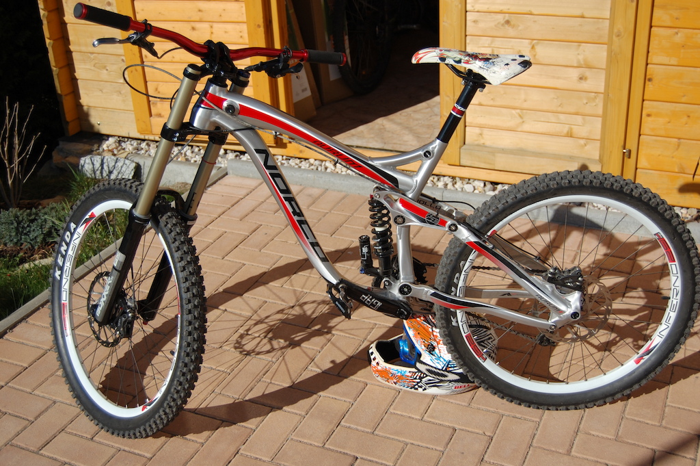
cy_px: 233
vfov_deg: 28.9
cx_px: 350
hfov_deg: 42.4
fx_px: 903
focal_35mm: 46
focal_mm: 31
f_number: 4.5
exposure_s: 1/2000
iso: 200
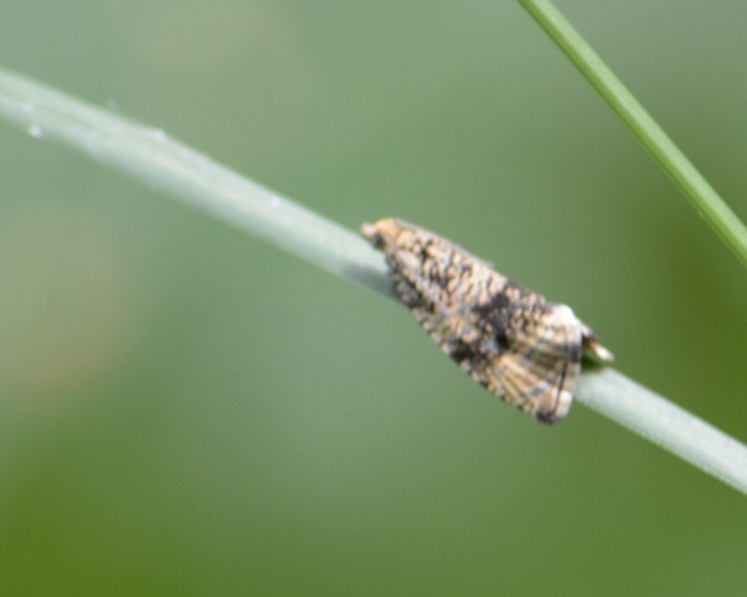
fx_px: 14894
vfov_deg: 2.3
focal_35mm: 674
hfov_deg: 2.9
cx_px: 506
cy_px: 320
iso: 400
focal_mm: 300
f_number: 6.3
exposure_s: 1/125
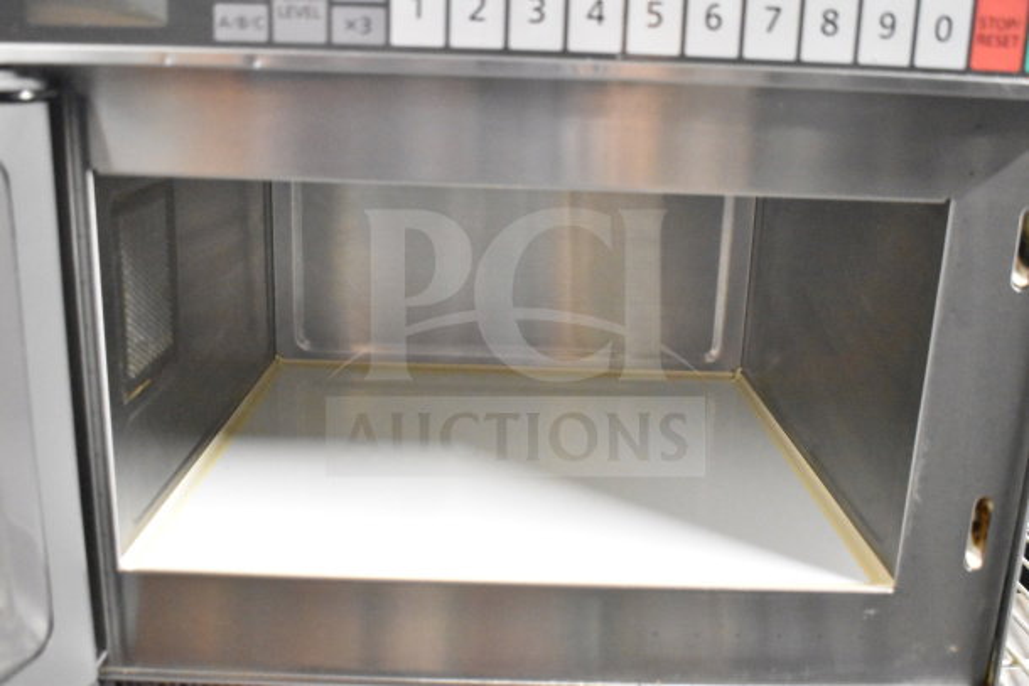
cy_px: 343
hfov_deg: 53.1
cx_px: 514
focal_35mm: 36
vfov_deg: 36.9
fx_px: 1029
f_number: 3.8
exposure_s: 1/40
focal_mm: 24
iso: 12800
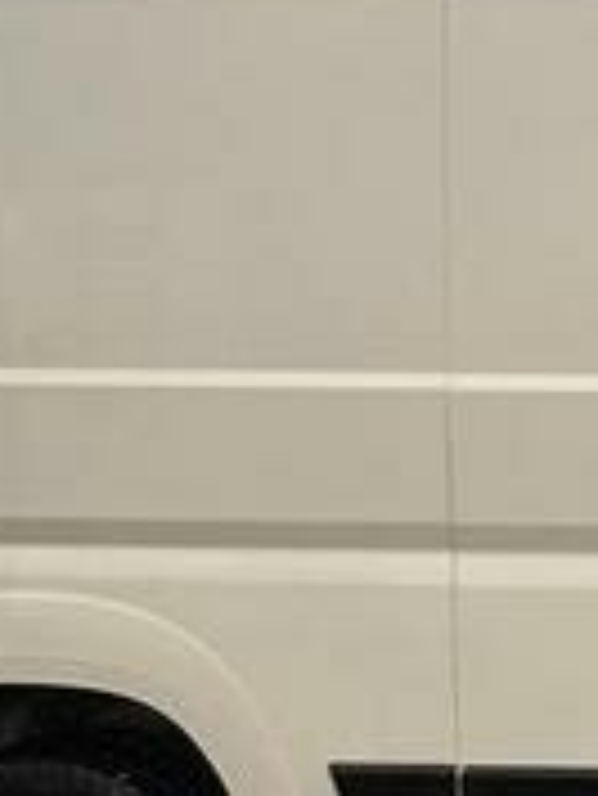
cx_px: 868
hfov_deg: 18.6
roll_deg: +0.8
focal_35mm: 71
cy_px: 441
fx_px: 1633
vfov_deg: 27.4
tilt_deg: -5.9
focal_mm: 2.22
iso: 40
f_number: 2.2
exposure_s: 1/128
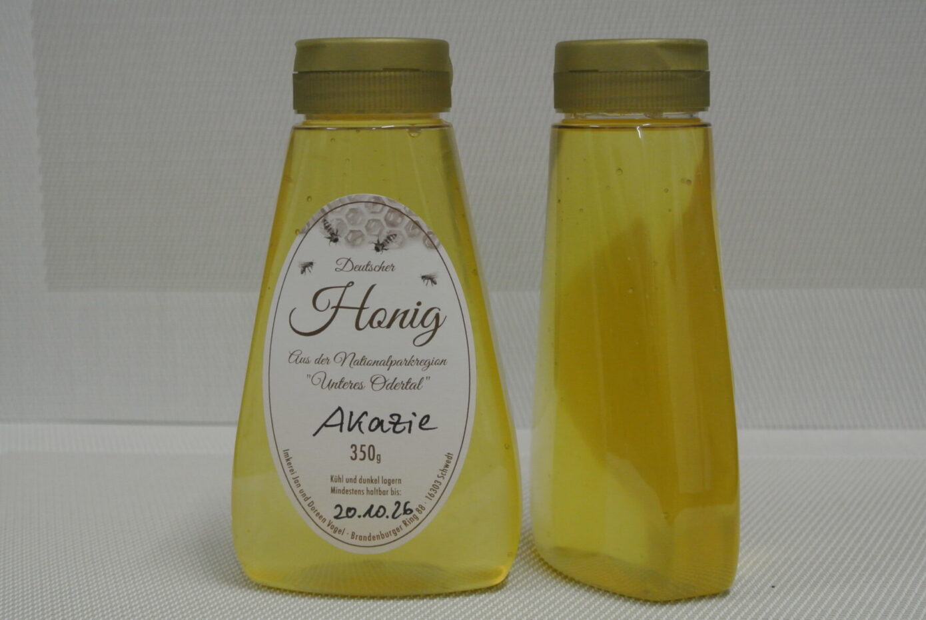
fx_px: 1751
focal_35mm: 68
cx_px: 463
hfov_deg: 29.6
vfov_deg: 20.1
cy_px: 310
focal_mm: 25.2
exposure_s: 1/30
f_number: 5.3
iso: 800
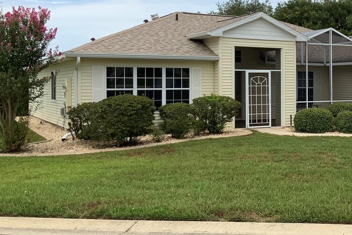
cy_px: 83
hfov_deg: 33.9
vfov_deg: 24.1
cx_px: 309
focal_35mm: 56
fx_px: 548
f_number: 1.8
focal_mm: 3
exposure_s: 1/2227
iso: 16
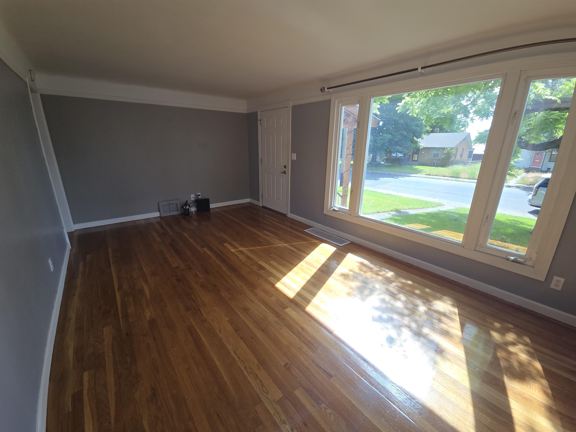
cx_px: 288
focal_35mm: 13
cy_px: 216
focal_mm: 2.2
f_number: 2.2
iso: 50
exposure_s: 1/189
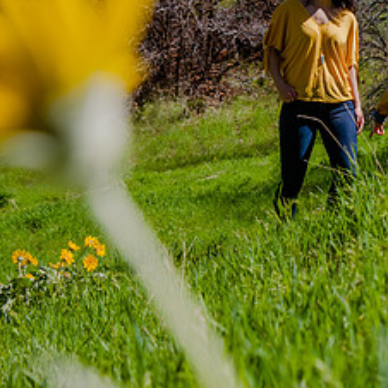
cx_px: 467
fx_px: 2054
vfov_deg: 10.7
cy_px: 63
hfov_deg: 10.6
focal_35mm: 162
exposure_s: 1/800
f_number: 7.1
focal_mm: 58
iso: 200
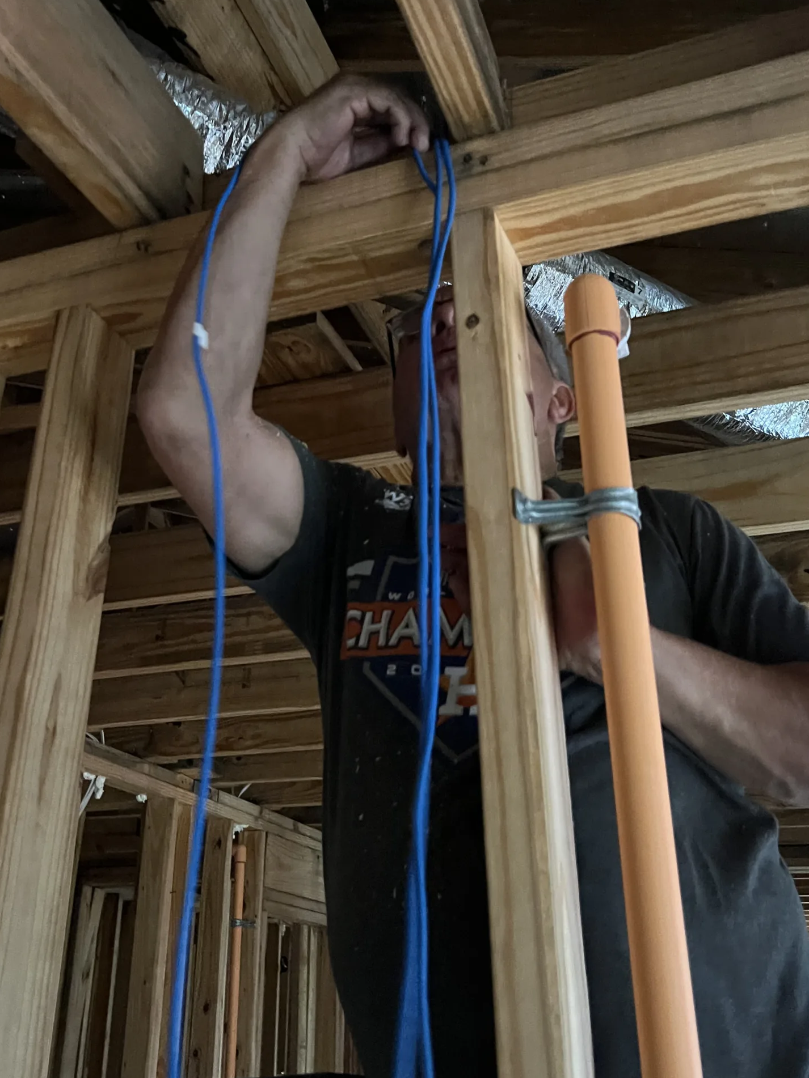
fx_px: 1091
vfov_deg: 52.5
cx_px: 342
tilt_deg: +29.1
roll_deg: -1.7
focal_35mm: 35
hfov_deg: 40.6
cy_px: 486
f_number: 1.5
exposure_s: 1/30
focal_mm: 5.7
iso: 800
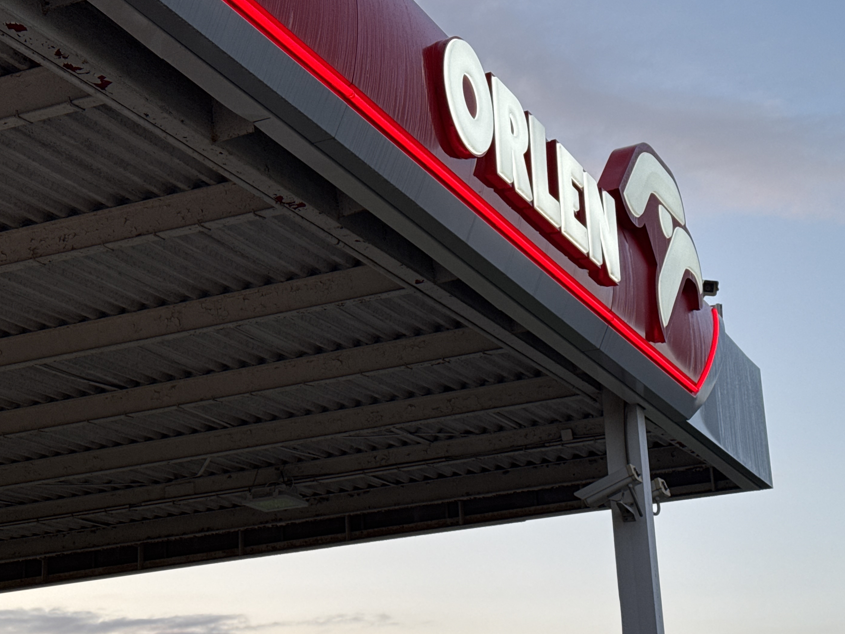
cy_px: 360
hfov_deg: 28.1
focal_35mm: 69
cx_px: 353
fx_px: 1684
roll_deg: +2.3
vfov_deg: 21.3
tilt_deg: +17.5
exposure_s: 1/347
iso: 64
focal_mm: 6.76
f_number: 1.78
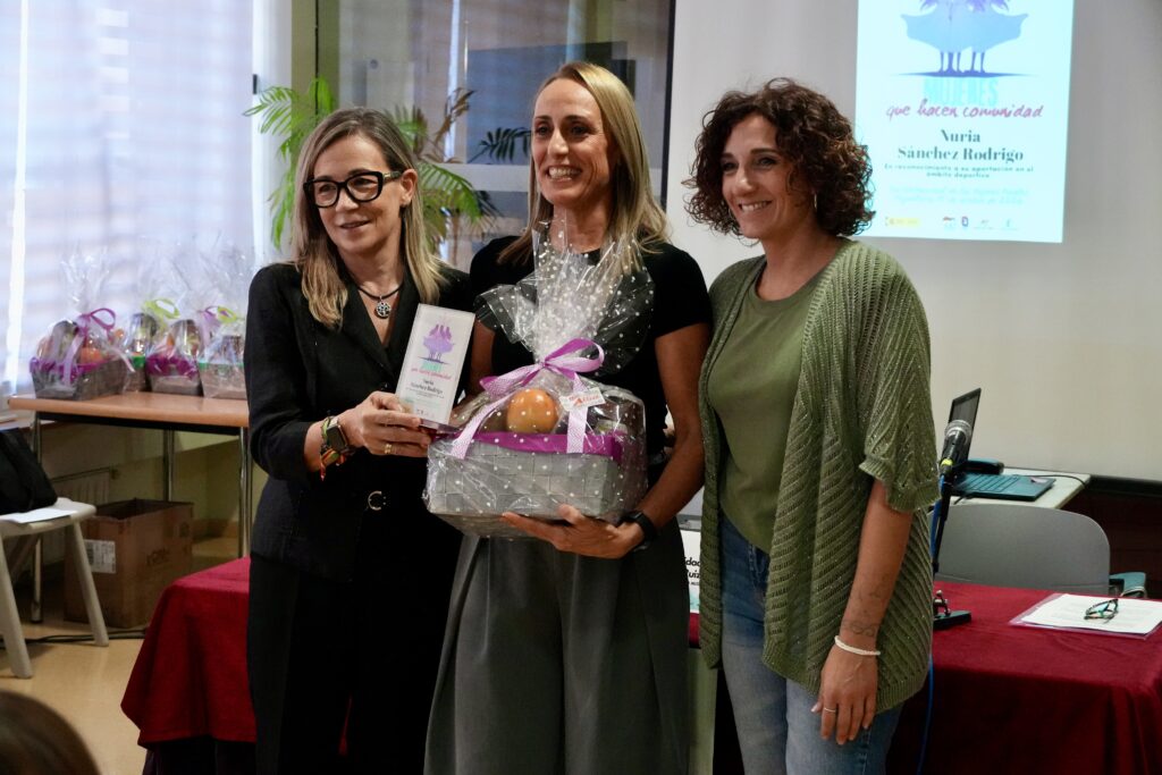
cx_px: 581
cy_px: 388
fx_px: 2082
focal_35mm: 64
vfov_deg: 21.1
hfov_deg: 31.2
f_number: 5.6
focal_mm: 43
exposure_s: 1/125
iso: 5000
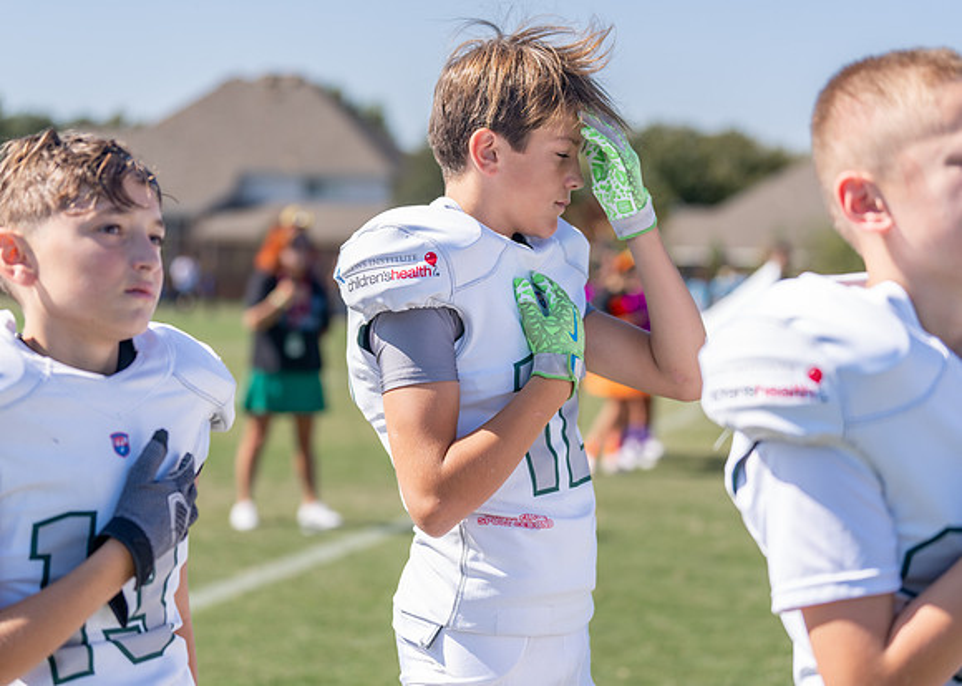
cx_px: 458
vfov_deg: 18.1
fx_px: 2159
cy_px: 337
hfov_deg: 25.1
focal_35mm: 79
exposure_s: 1/1250
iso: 100
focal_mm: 72
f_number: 2.8
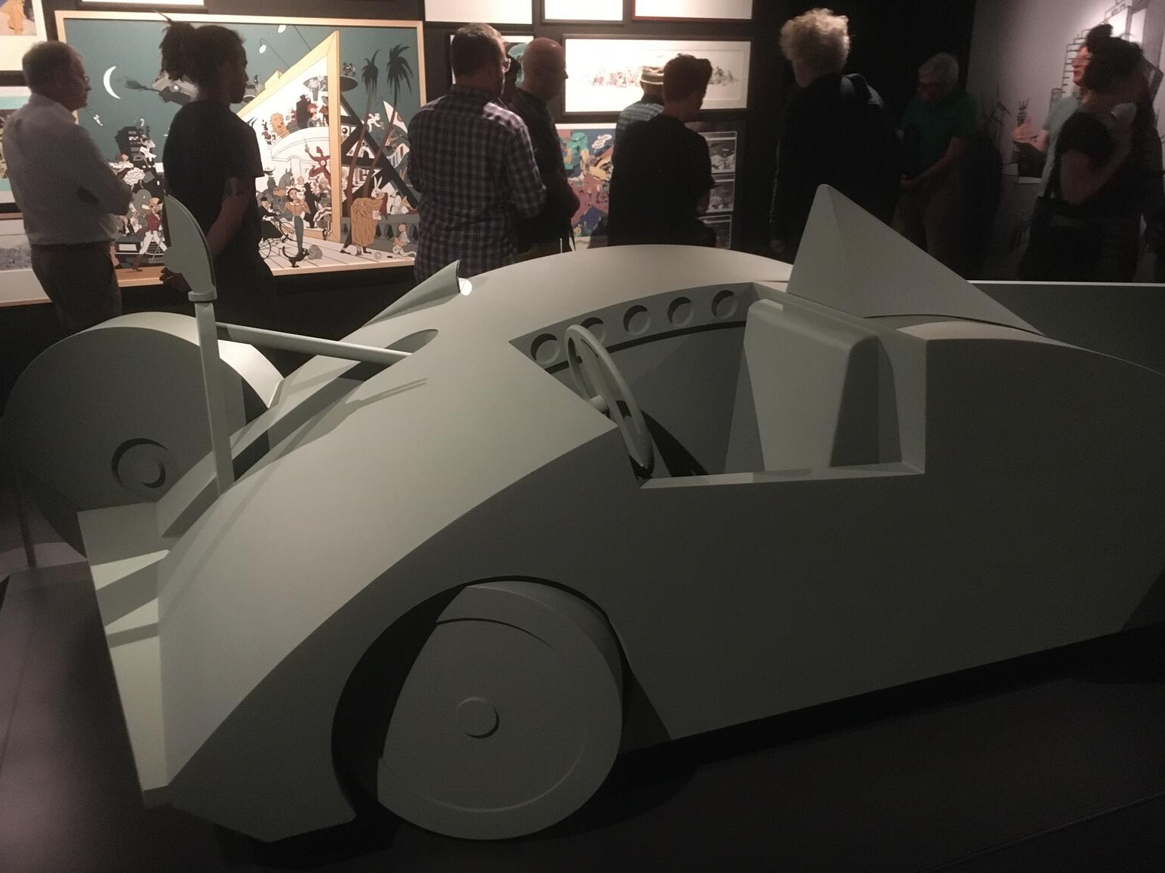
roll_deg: +0.6
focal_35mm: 30
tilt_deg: -17.3
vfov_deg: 46.8
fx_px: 1010
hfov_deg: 60.0
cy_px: 429
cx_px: 574
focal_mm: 4.15
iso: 320
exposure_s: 1/17
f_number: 2.2
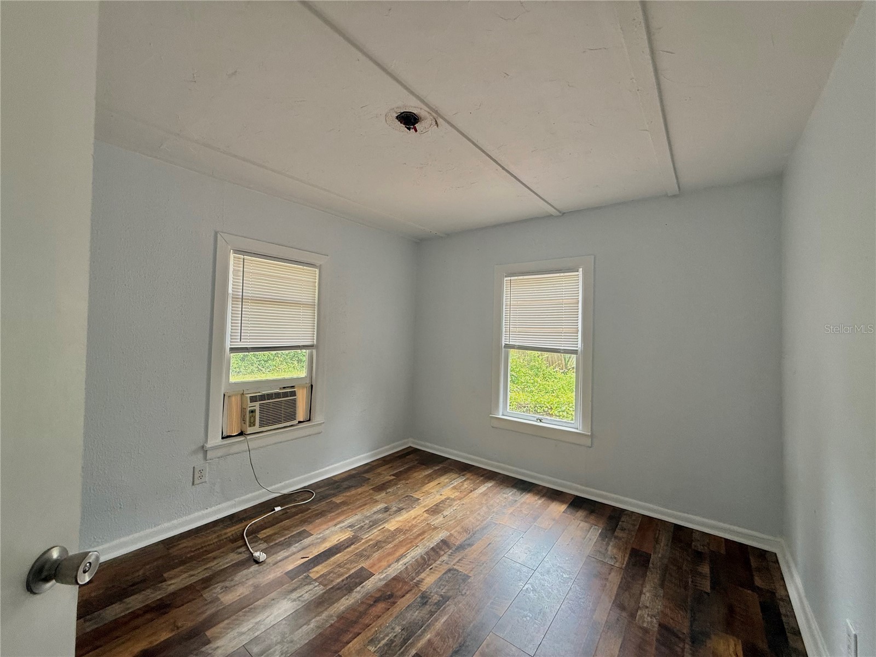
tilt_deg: +1.4
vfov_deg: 85.7
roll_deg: -1.0
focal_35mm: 14
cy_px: 328
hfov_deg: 102.1
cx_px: 438
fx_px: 354
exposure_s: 1/99
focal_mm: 2.22
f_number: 2.2
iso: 125
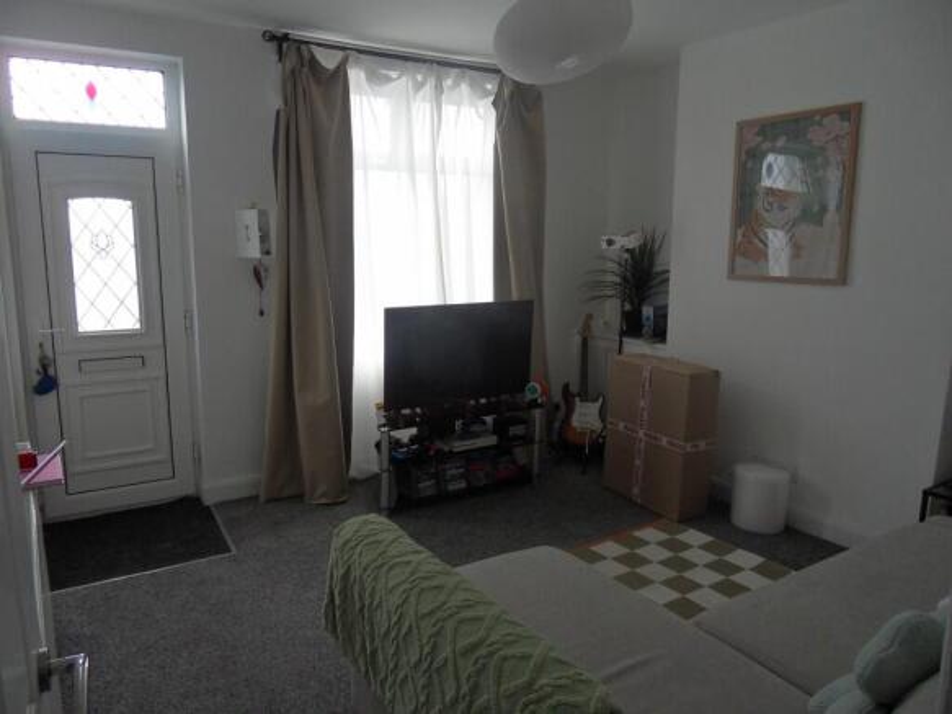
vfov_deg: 56.8
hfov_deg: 71.6
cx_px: 476
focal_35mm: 24
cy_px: 357
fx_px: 660
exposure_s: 1/60
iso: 100
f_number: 3.3
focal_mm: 4.2
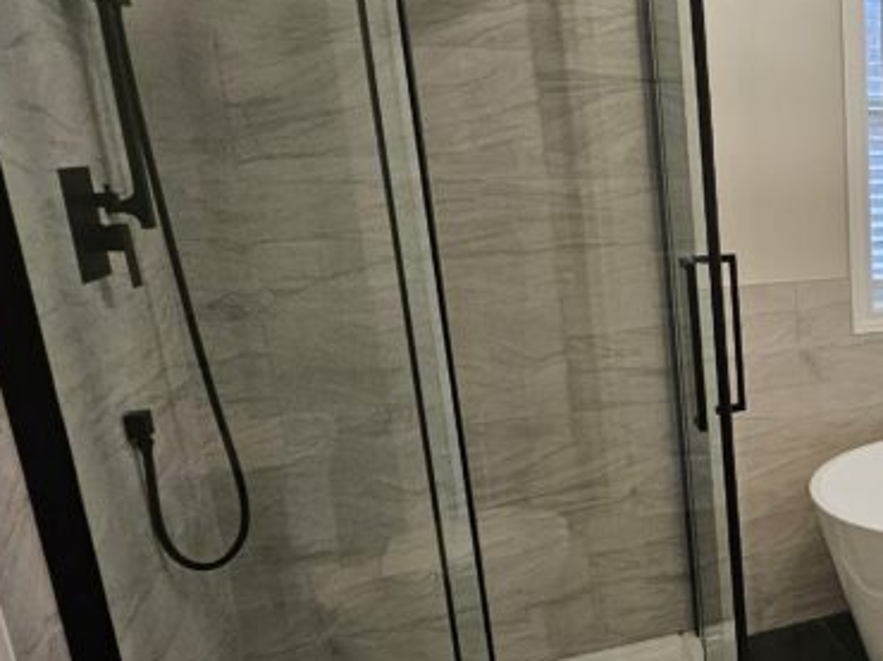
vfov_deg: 39.6
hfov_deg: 38.8
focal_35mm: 36
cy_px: 365
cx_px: 1041
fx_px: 918
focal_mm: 1.7
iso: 200
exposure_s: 1/60
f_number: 2.2
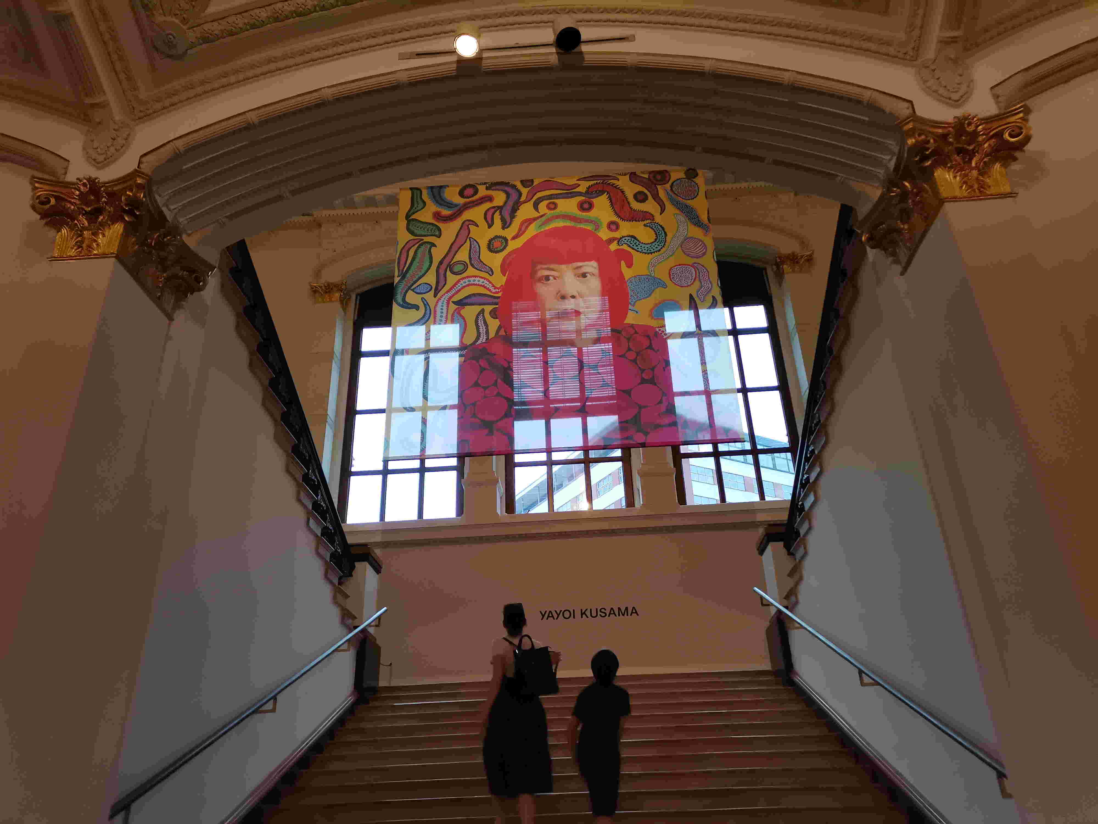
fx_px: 825
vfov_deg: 53.1
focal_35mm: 26
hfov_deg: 67.3
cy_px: 412
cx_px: 549
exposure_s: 1/100
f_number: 1.8
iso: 250
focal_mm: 4.75
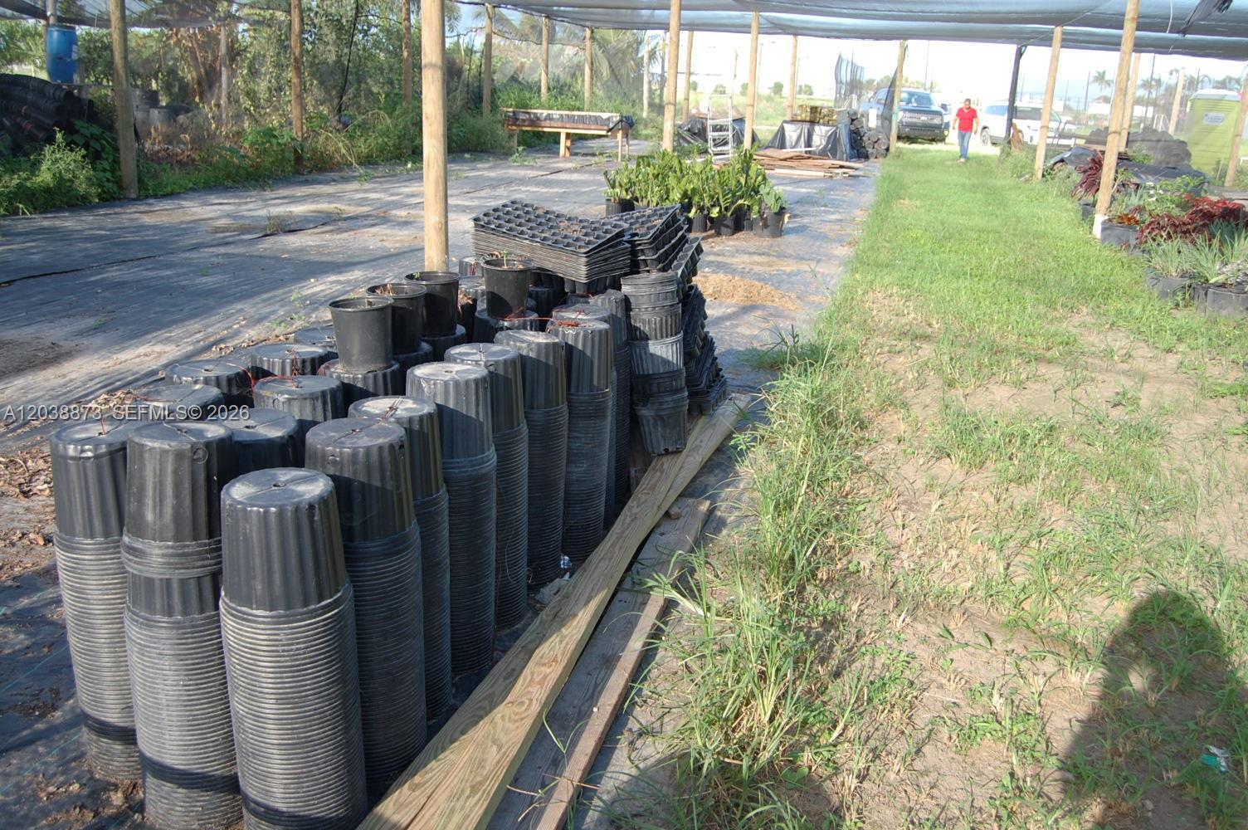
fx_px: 1039
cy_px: 415
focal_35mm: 30
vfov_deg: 43.5
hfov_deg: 62.0
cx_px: 624
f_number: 5
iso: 200
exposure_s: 1/100
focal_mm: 20
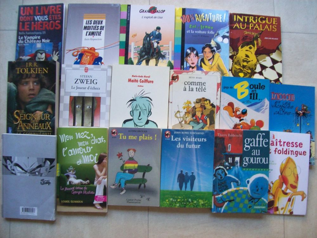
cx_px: 158
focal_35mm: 36
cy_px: 119
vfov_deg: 39.7
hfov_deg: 51.4
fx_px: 330
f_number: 2.7
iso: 160
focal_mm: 6
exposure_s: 1/28.1
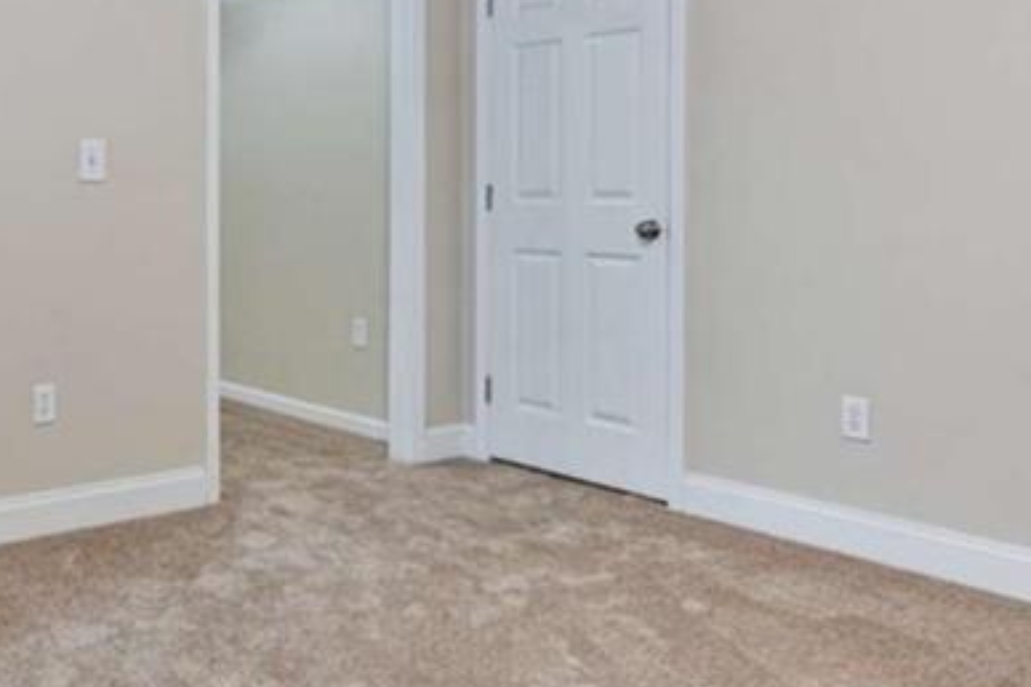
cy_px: 194
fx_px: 1060
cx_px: 200
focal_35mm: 37
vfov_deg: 35.3
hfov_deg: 48.8
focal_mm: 14
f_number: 8
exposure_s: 1/1.25
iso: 400
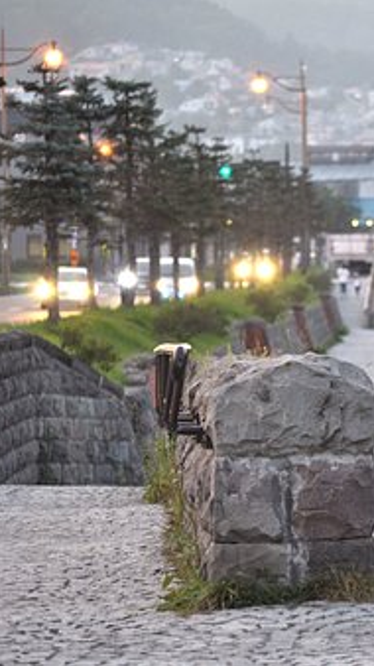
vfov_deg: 7.8
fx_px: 4868
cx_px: 421
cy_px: 333
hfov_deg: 4.4
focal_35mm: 276
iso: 450
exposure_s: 1/30
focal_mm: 116
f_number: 4.8
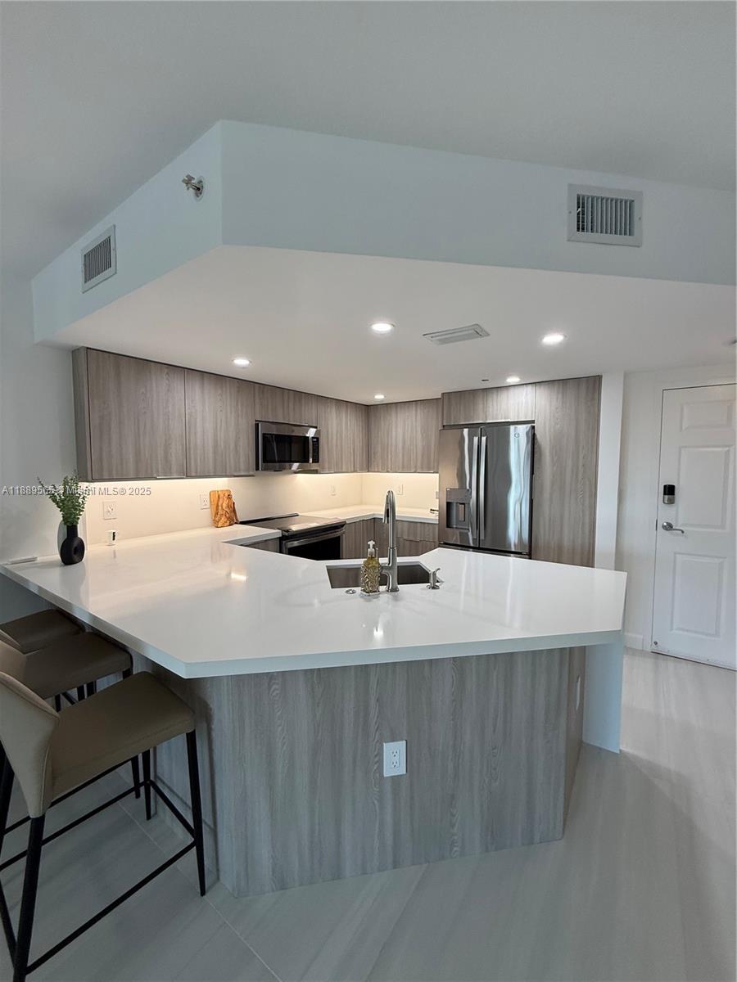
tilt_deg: -3.9
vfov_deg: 102.1
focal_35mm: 14
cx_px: 368
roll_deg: -1.2
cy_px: 491
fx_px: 397
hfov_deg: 85.7
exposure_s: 1/120
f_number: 2.2
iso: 125
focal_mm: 2.22
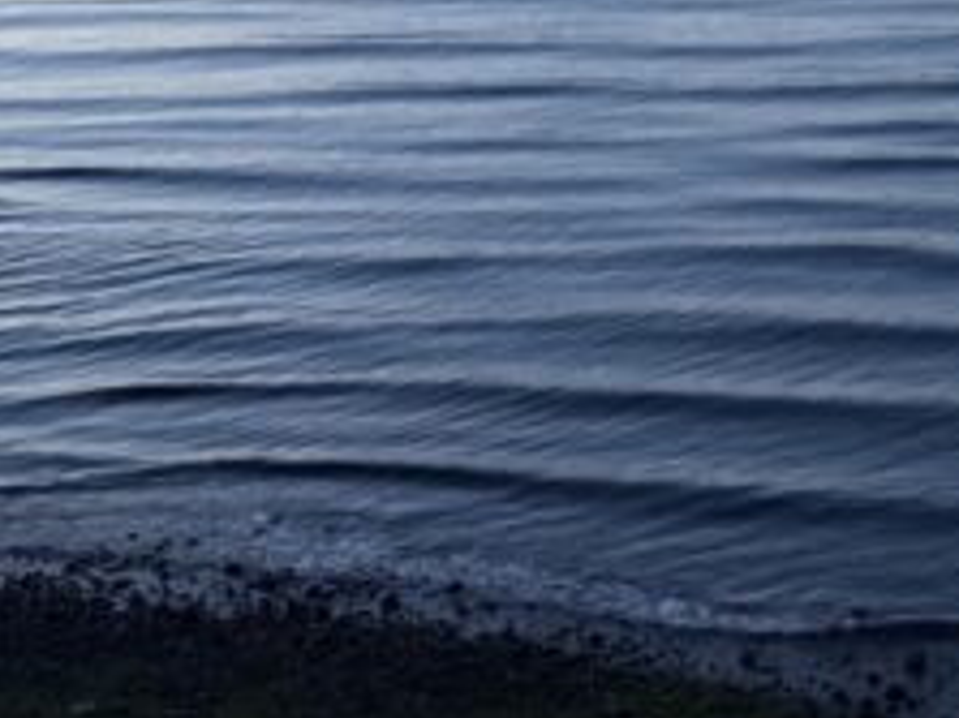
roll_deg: +1.3
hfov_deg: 15.1
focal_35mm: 129
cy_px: -95
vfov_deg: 11.3
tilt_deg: -6.0
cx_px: 869
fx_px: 3572
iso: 640
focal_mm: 6.76
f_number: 1.78
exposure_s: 1/30
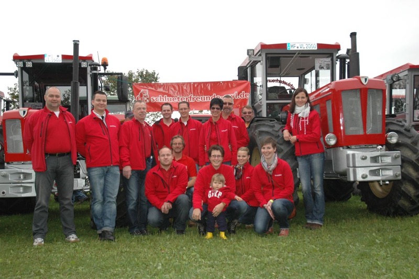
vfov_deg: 33.0
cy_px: 140
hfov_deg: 48.0
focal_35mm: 40
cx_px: 210
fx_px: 471
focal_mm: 27
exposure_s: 1/500
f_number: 4.5
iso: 400
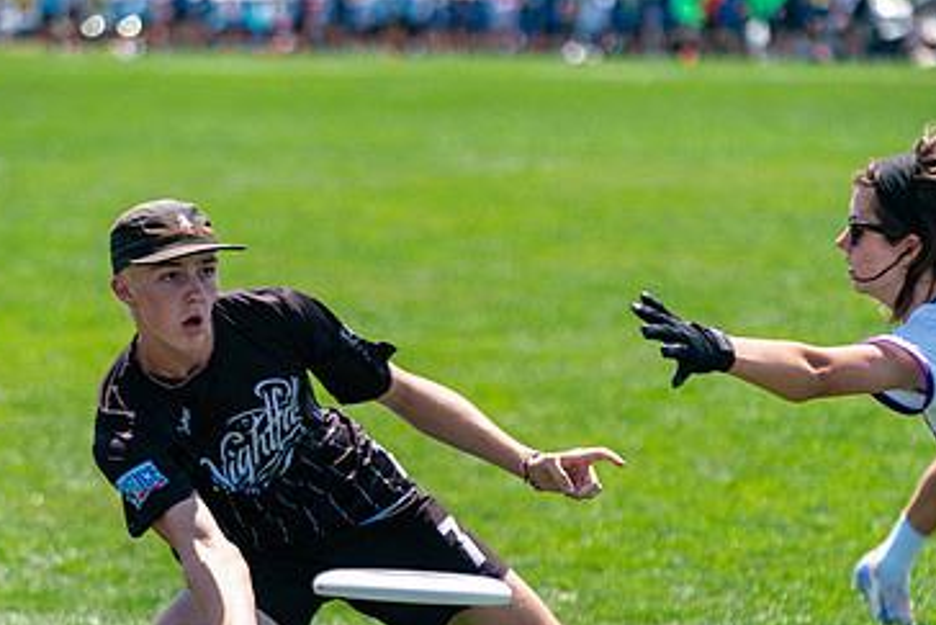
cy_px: 469
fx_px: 4968
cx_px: 463
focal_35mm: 191
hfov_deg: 10.8
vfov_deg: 7.2
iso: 640
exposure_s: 1/6400
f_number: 2.8
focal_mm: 120
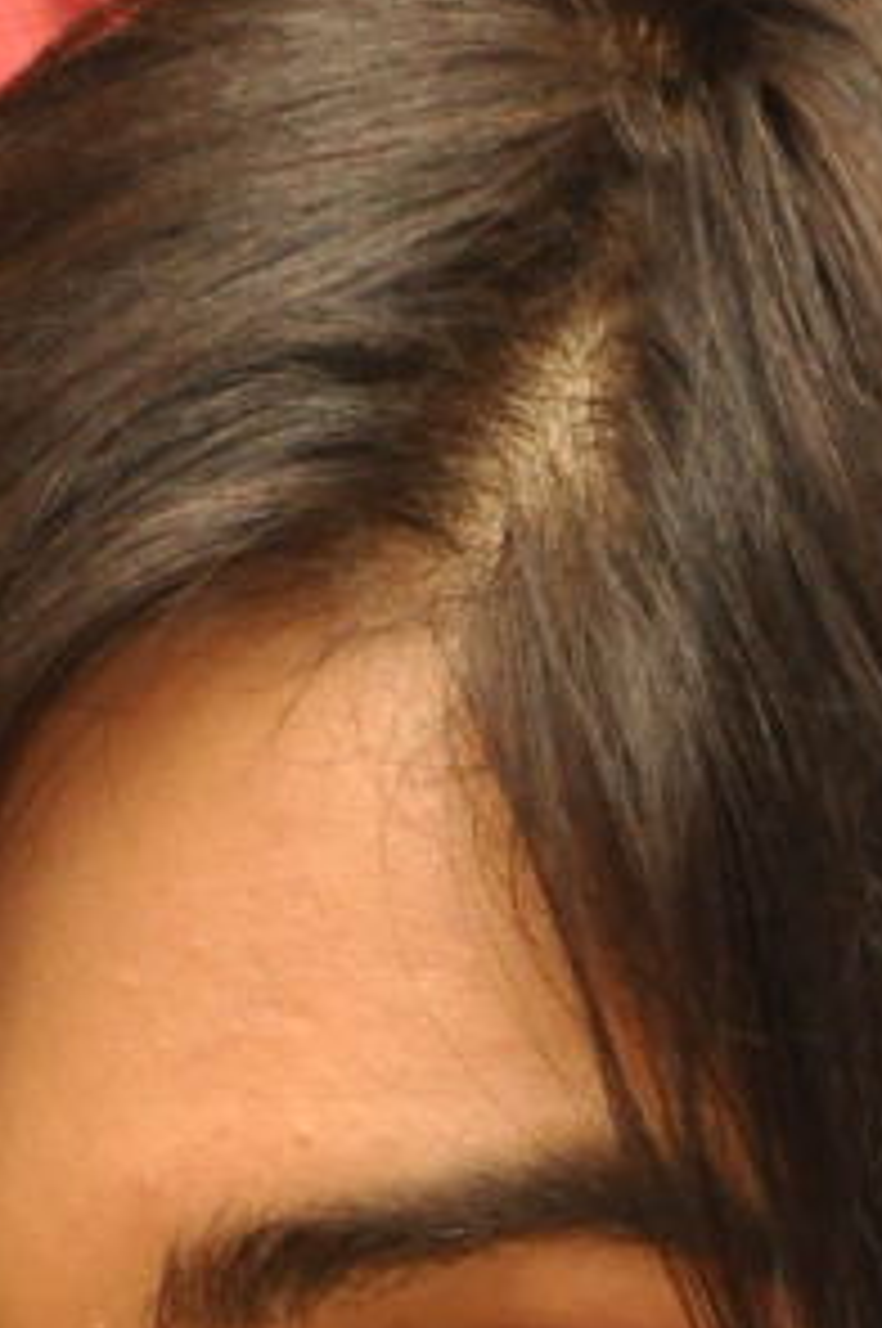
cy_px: 2674
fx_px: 13776
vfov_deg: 5.4
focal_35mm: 374
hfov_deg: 3.7
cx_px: 441
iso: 1250
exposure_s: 1/125
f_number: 4.5
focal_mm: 46
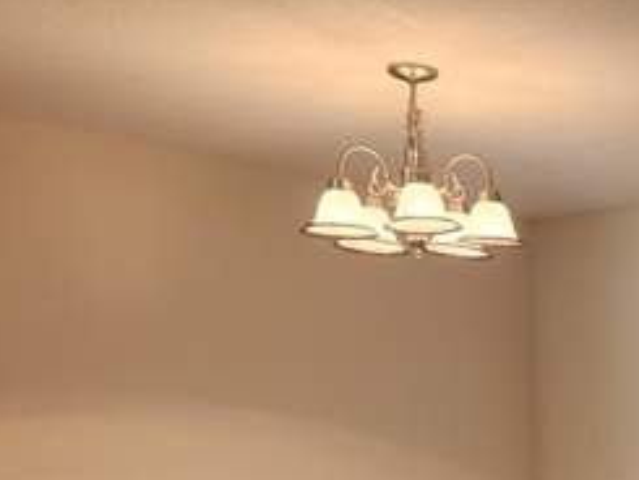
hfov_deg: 22.8
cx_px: 855
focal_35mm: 75
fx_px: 1385
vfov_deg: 18.7
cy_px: 561
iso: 125
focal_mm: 5.4
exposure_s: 1/120
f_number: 1.8
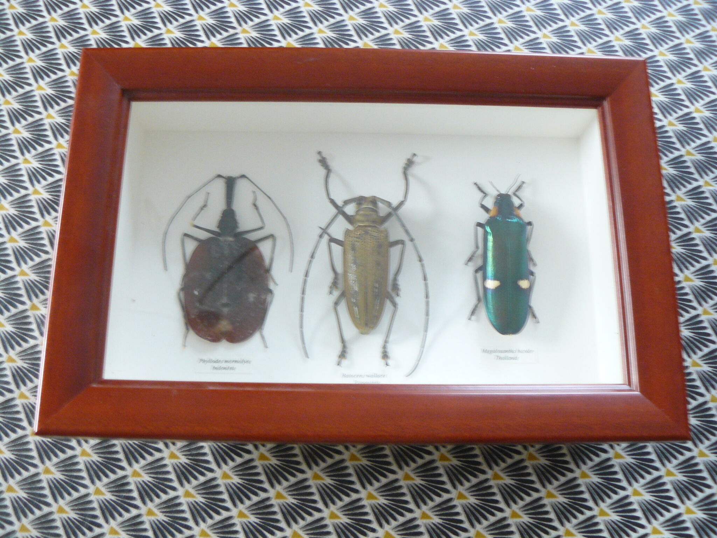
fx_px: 746
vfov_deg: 39.7
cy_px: 269
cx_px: 358
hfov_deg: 51.4
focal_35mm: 36
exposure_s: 1/8
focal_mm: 6
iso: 200
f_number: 2.8
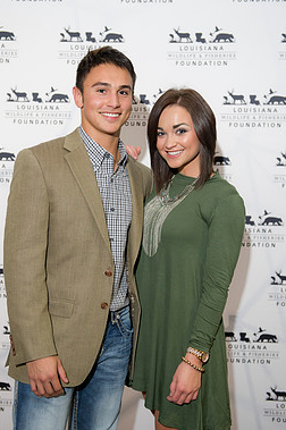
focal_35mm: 57
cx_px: 128
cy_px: 218
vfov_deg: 35.1
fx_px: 680
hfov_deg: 23.7
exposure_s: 1/125
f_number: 3.5
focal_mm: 48
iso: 800
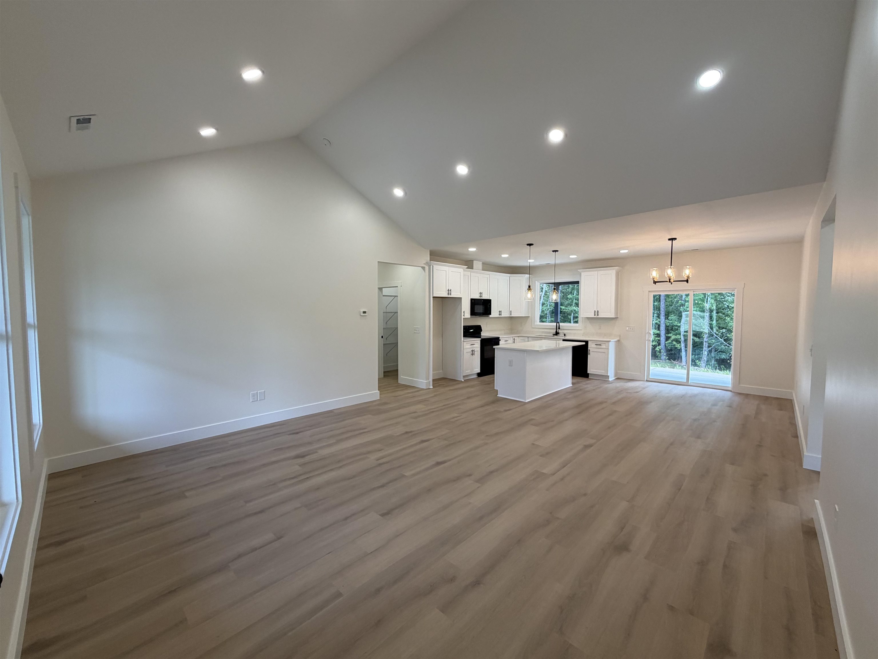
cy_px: 330
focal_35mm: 14
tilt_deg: -4.2
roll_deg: +0.4
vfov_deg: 85.7
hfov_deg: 102.1
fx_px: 355
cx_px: 439
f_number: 2.2
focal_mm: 2.22
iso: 100
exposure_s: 1/120
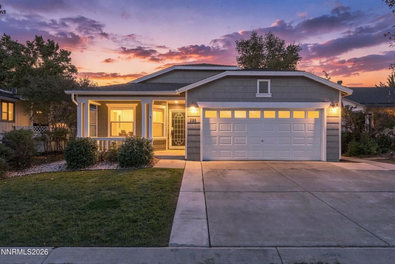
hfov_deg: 81.2
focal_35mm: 21
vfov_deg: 59.5
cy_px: 132
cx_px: 198
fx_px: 230
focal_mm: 21
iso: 250
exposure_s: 1/250
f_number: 8
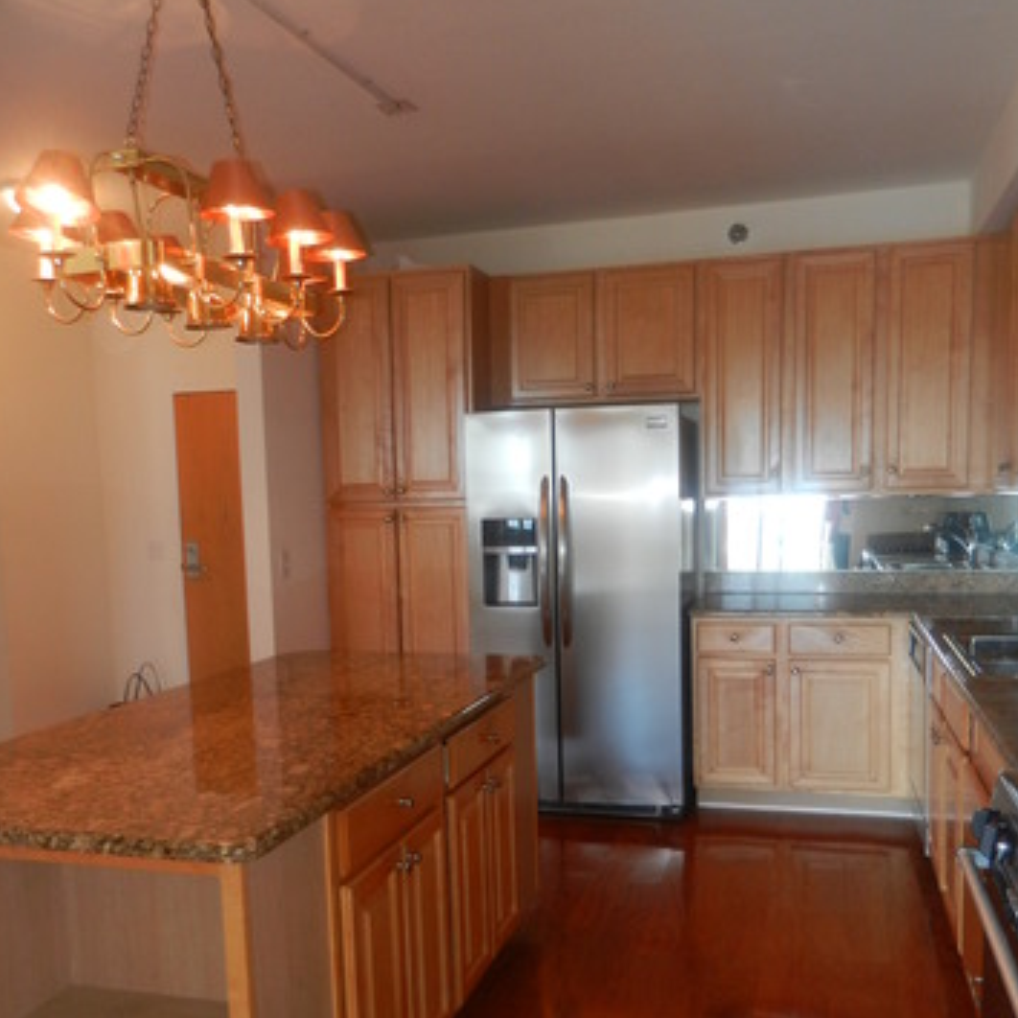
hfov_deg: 54.0
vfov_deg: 53.7
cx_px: 503
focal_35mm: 30
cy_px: 610
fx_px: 998
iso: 200
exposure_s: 1/30
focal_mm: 4.5
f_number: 3.5
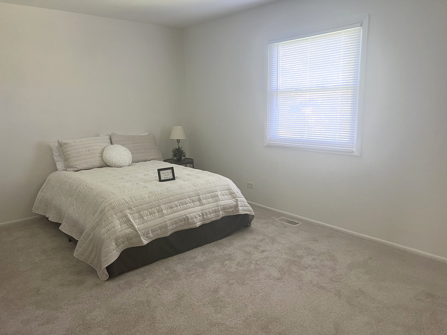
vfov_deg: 53.1
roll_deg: +1.4
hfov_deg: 67.3
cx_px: 224
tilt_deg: -10.9
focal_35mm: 26
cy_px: 168
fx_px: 336
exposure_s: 1/88
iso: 125
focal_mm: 5.7
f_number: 1.5
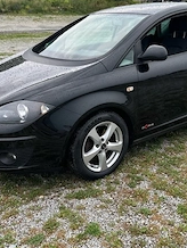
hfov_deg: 32.8
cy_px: 85
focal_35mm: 44
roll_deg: +0.7
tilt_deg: -10.5
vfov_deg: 42.4
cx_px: 113
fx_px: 316
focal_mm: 6.86
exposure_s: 1/467
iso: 80
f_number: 1.78
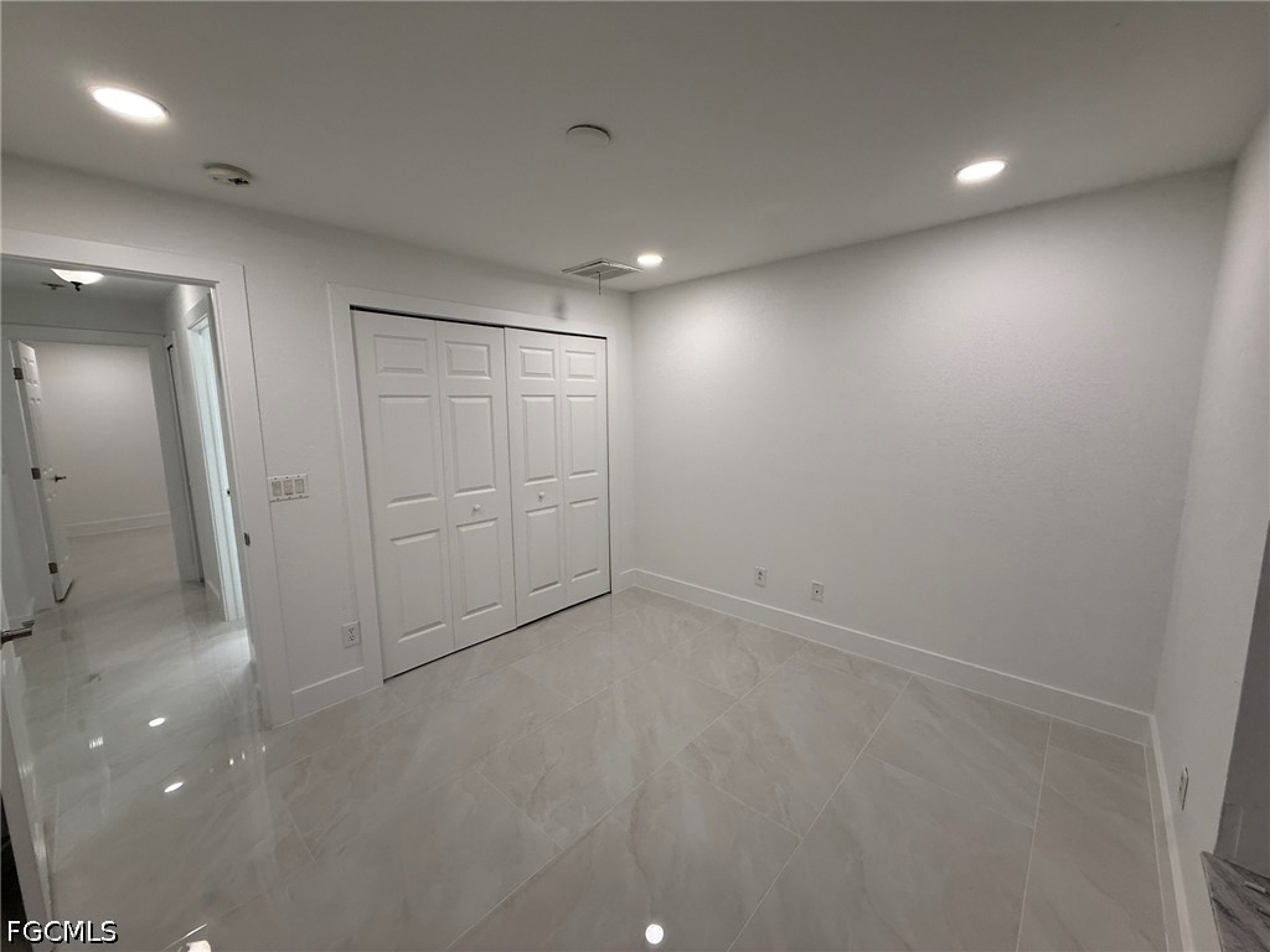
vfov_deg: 85.7
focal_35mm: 14
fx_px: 514
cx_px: 635
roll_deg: +0.7
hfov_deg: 102.1
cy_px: 476
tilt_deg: -8.3
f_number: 2.2
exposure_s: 1/120
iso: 100
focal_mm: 2.22
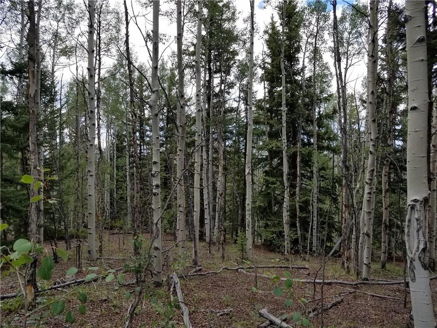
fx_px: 328
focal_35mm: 26
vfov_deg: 53.1
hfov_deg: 67.3
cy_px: 164
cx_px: 218
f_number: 1.7
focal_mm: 4.2
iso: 50
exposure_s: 1/1204
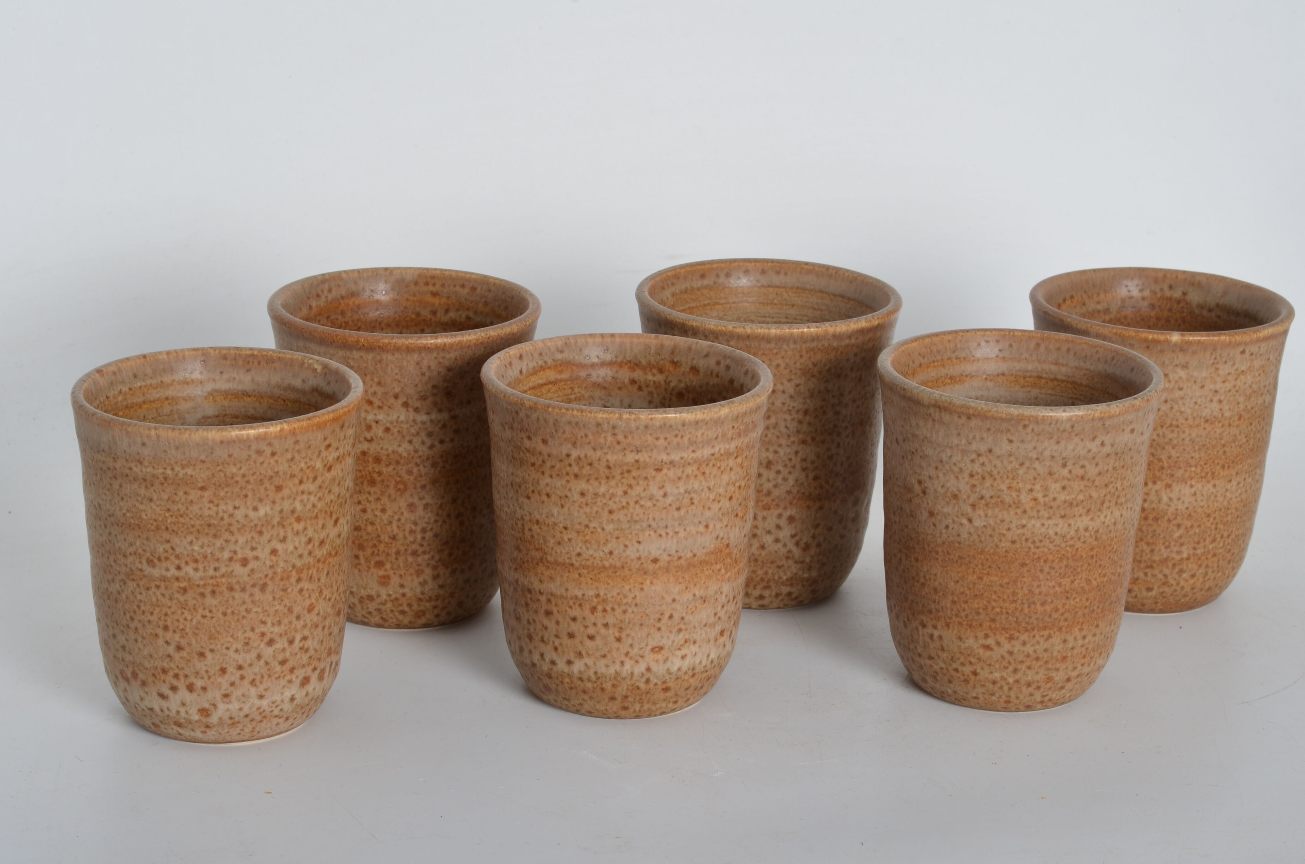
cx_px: 652
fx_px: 2713
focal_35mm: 75
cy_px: 432
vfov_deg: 18.1
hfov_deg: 27.0
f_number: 14
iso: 100
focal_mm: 50
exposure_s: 1/125
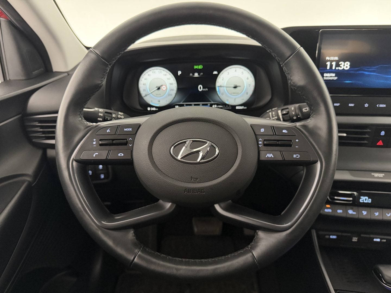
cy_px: 146
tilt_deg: -23.5
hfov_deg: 71.6
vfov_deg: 56.8
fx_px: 271
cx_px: 196
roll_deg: +1.1
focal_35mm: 24
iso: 800
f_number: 1.78
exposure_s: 1/48
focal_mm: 6.76
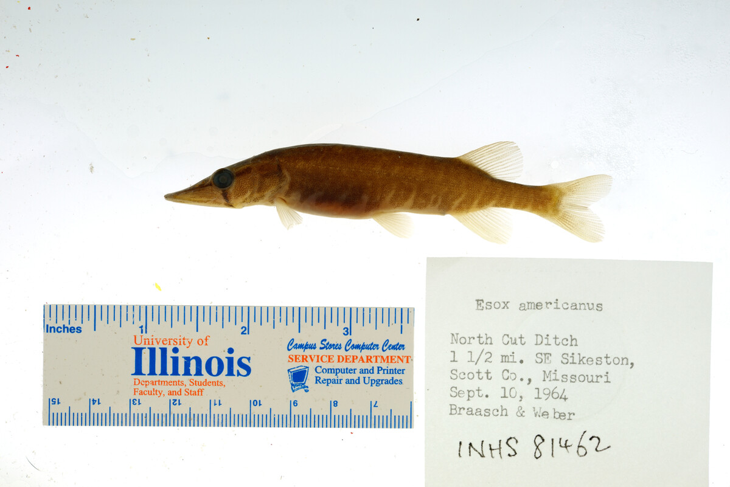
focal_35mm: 60
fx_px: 1217
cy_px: 244
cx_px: 365
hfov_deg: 33.4
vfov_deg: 22.6
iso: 100
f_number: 10
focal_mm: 60
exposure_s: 1/200
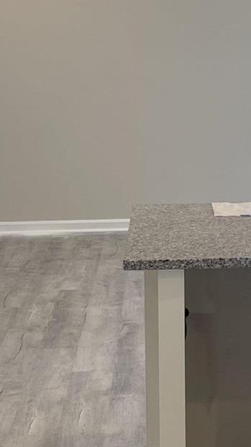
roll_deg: +0.1
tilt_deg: -6.7
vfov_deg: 20.1
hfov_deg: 11.0
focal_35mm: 106
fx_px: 1256
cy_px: 140
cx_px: 382
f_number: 1.6
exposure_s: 1/120
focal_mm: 4.2
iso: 50
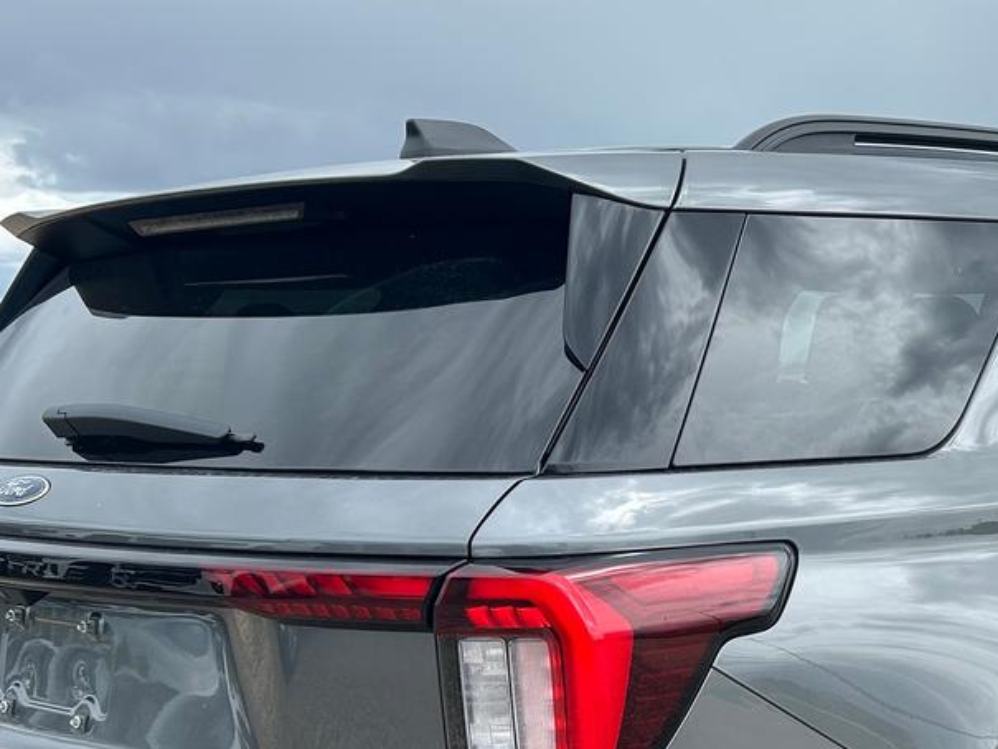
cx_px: 858
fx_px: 1586
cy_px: 594
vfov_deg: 26.1
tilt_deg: -4.8
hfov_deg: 33.5
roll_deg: +1.1
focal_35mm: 55
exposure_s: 1/2299
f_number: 1.5
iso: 50
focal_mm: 5.7
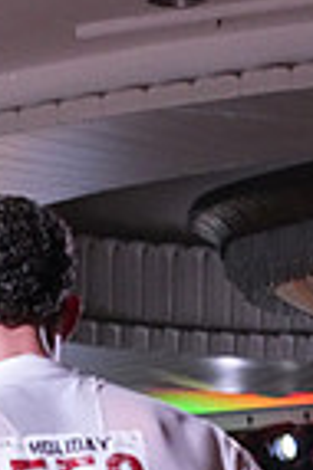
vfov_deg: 5.8
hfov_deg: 3.9
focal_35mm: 349
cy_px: 841
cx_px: -150
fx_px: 4562
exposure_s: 1/400
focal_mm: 86
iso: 10000
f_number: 5.6
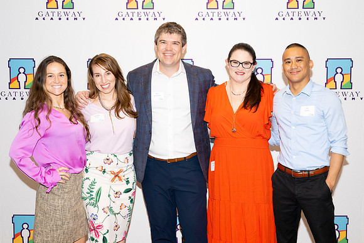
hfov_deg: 37.2
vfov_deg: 25.3
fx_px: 540
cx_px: 187
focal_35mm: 53
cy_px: 132
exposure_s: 1/160
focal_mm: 48
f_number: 5.6
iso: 800
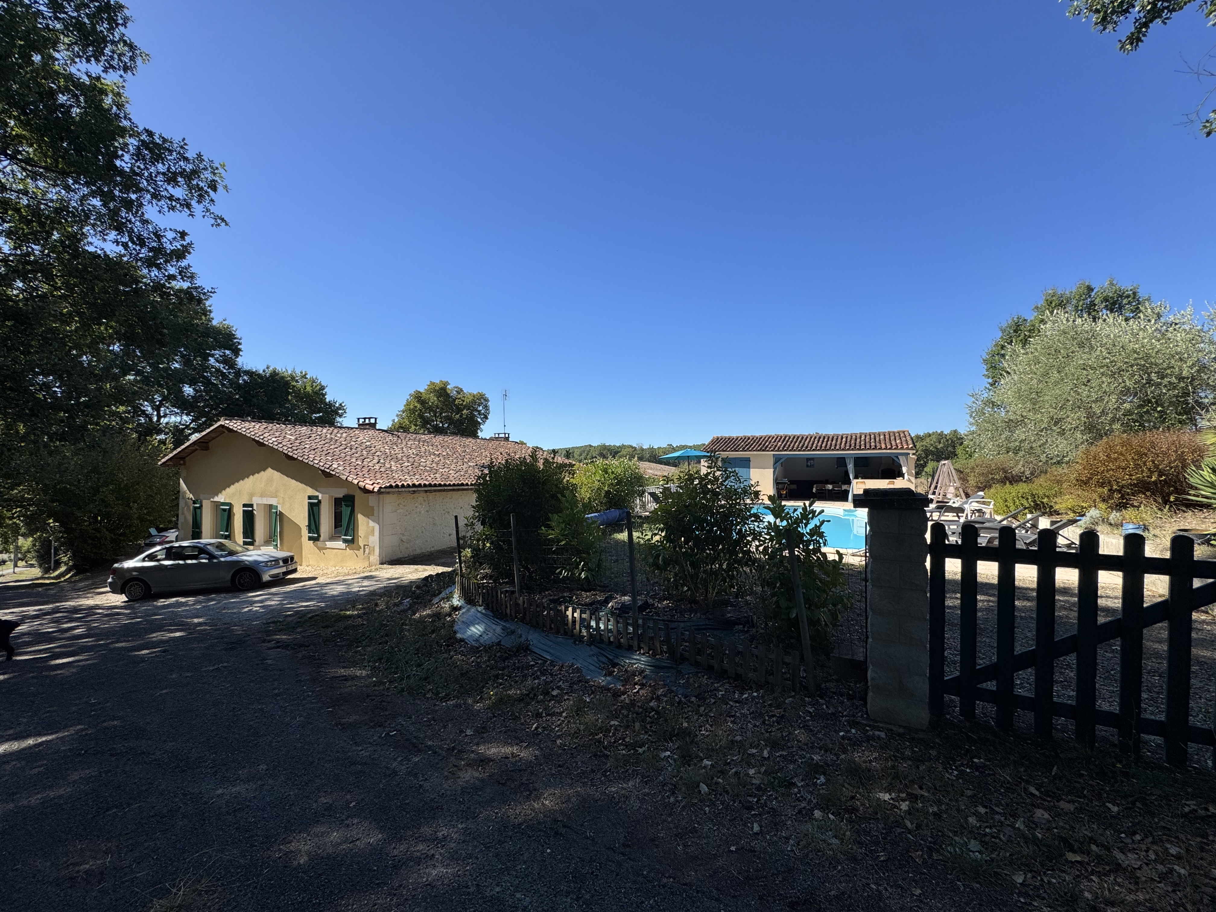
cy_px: 456
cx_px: 608
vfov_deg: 85.7
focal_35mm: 14
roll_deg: +0.0
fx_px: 492
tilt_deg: +1.4
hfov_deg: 102.1
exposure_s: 1/1420
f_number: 2.2
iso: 40
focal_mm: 2.22
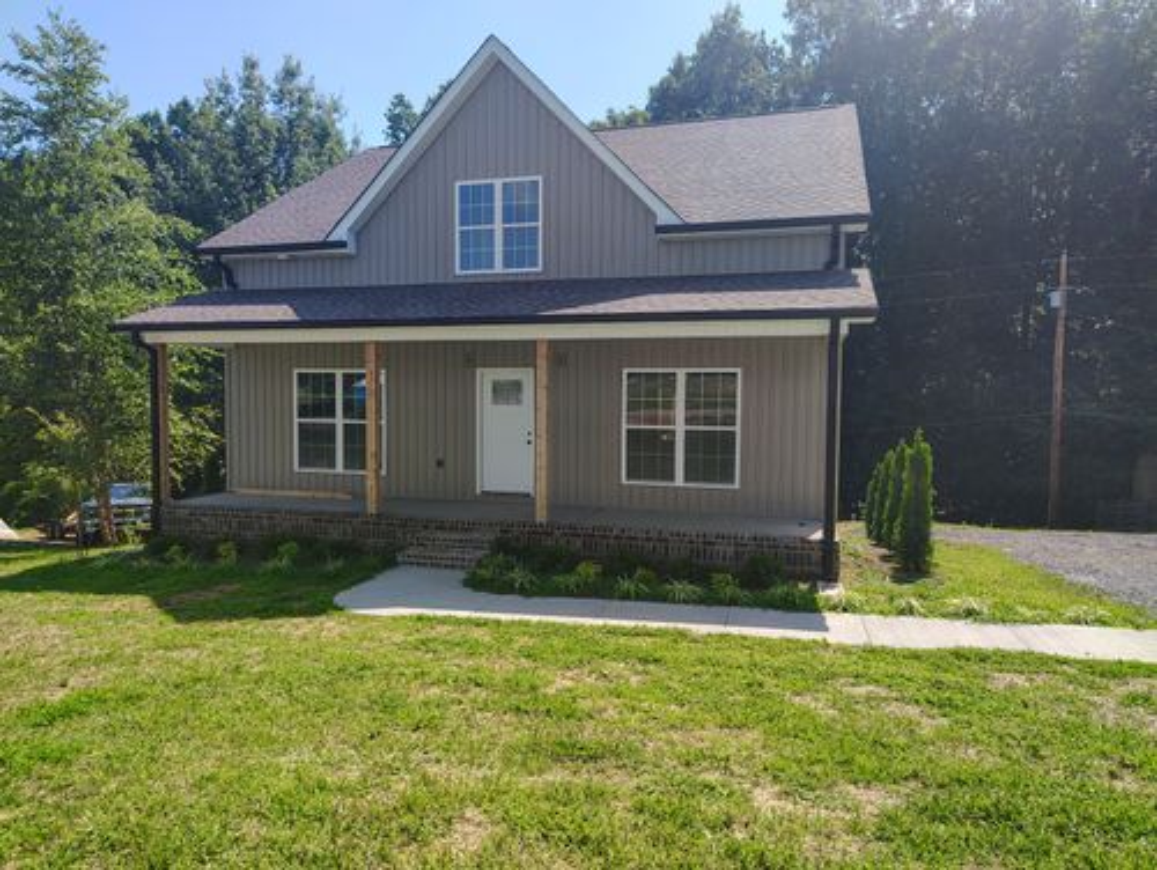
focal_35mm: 24
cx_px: 578
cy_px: 435
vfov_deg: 56.9
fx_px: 803
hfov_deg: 71.5
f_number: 1.8
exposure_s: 1/731
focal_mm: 5.56
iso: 100
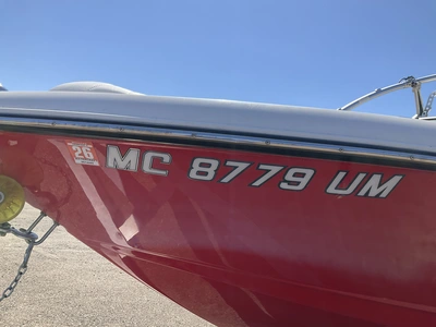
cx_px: 218
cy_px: 164
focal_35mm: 29
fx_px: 365
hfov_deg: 61.7
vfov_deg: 48.2
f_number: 1.8
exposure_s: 1/1626
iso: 25
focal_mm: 3
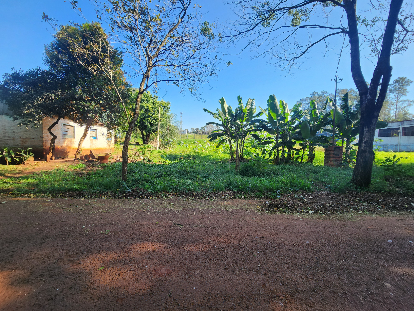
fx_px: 155
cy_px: 156
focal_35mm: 13
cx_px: 207
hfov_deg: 106.2
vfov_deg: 89.9
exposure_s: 1/445
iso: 50
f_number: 2.2
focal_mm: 2.2
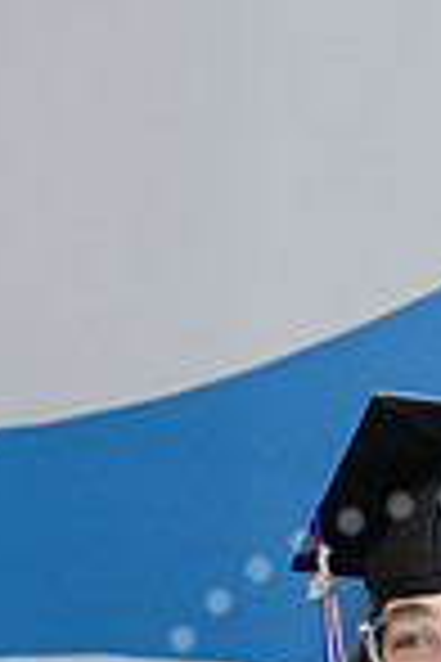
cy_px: 901
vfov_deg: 8.8
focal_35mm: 230
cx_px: 461
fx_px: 4226
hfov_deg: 6.0
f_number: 5
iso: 800
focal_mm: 50
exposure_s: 1/125
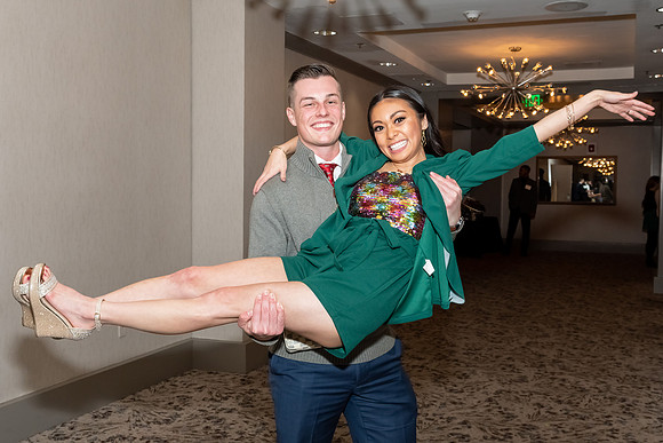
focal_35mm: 41
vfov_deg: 32.5
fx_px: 759
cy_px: 217
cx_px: 330
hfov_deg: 47.2
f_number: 6.3
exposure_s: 1/250
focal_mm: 23
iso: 500
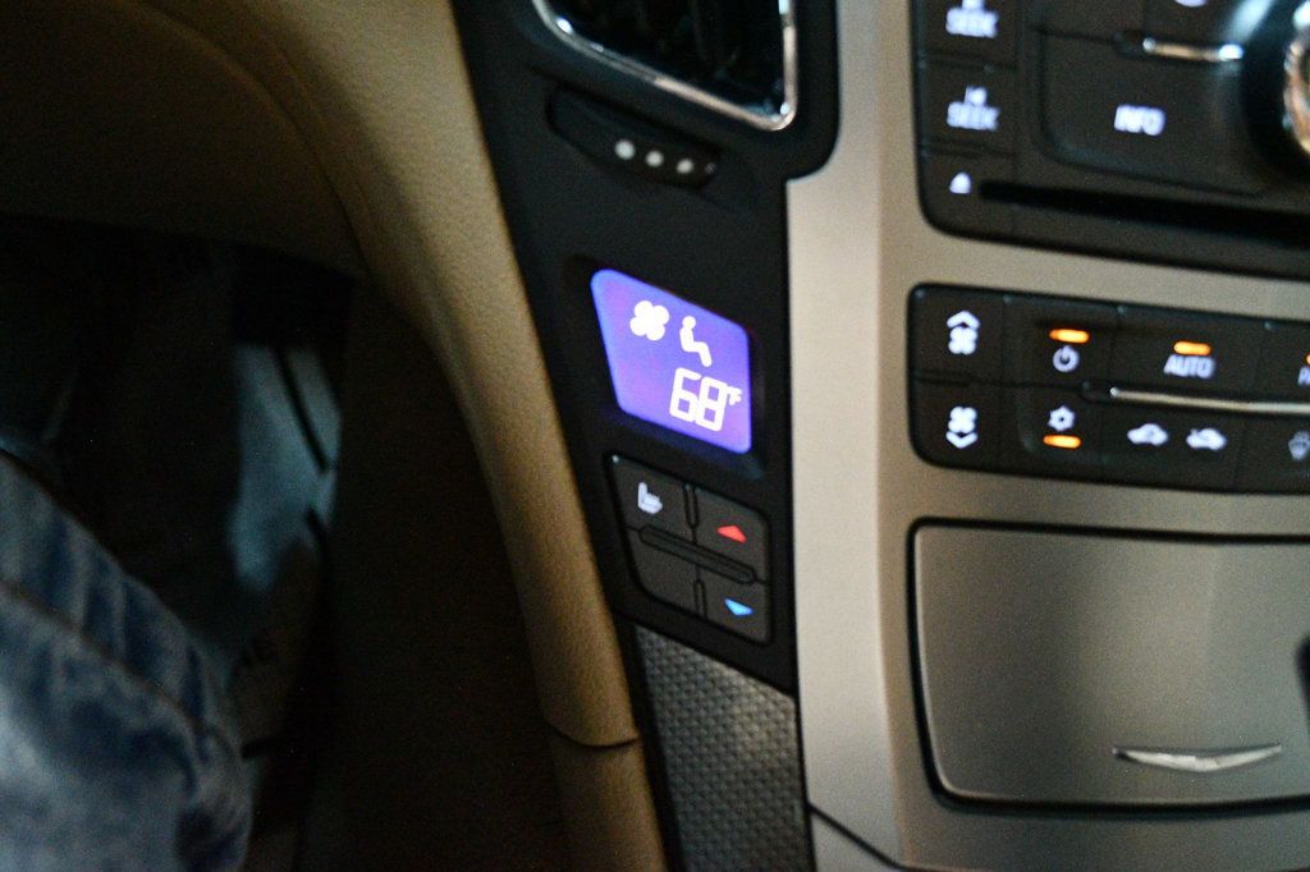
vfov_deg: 43.6
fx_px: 1091
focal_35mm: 30
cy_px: 436
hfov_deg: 61.9
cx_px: 655
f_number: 3.8
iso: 11400
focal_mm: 20
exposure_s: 1/60
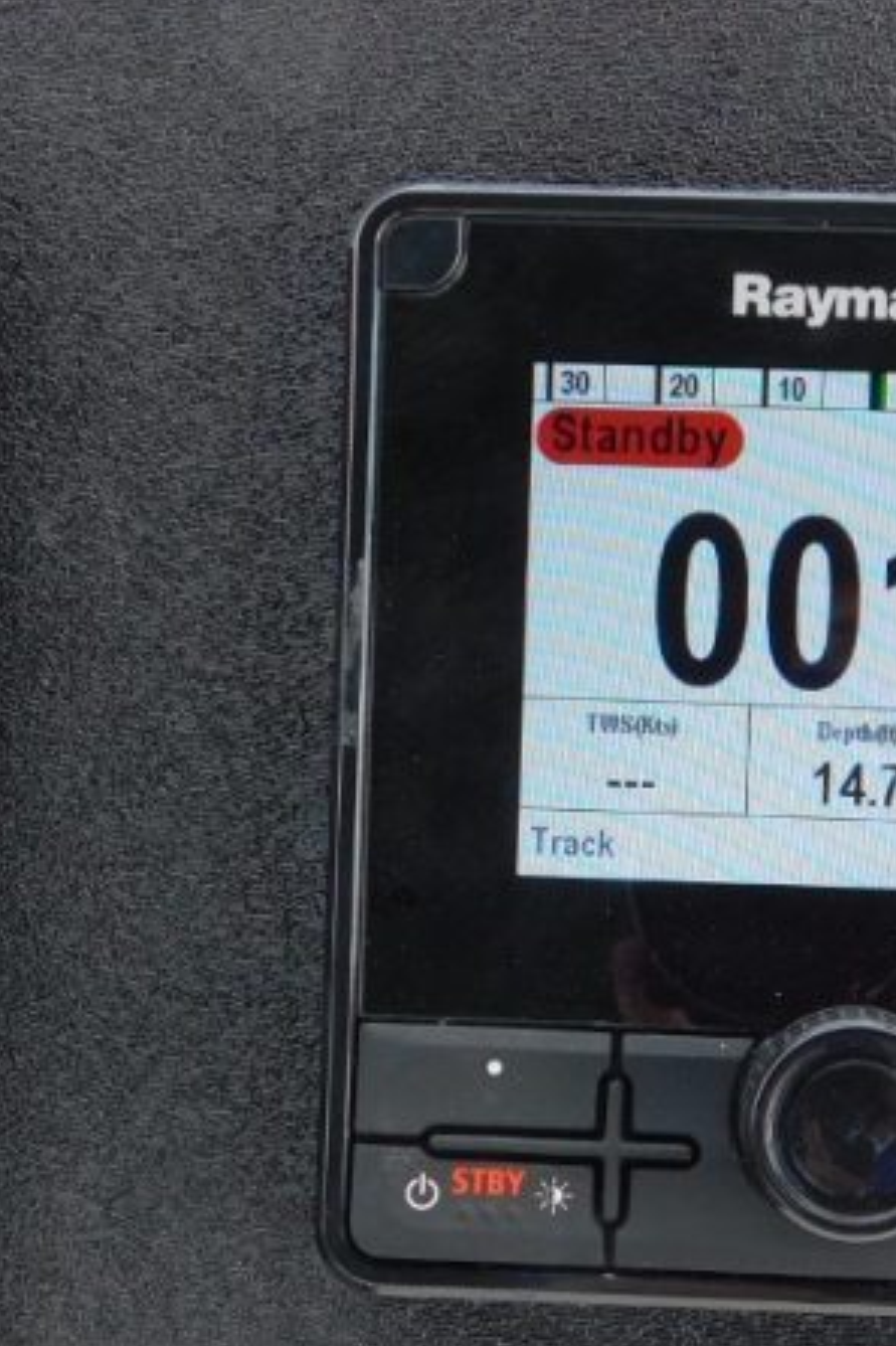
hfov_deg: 23.8
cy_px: 884
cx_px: 715
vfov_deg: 35.3
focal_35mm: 56
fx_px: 2092
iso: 125
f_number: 3.2
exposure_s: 1/160
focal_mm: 5.3
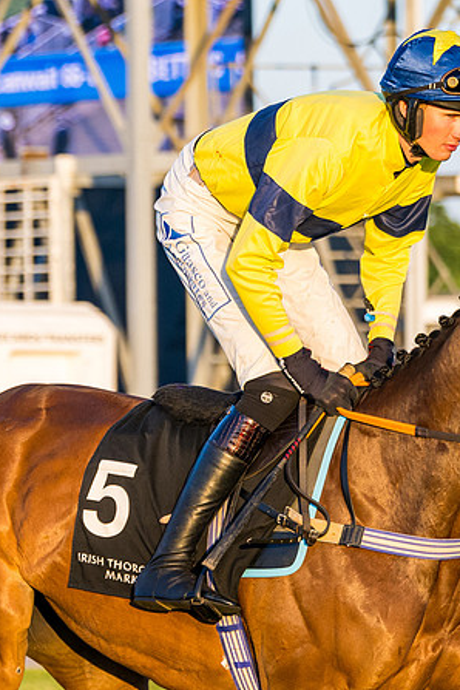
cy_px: 613
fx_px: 7398
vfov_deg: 5.3
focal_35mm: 386
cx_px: 567
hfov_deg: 3.6
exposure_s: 1/640
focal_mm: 120
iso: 400
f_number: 4
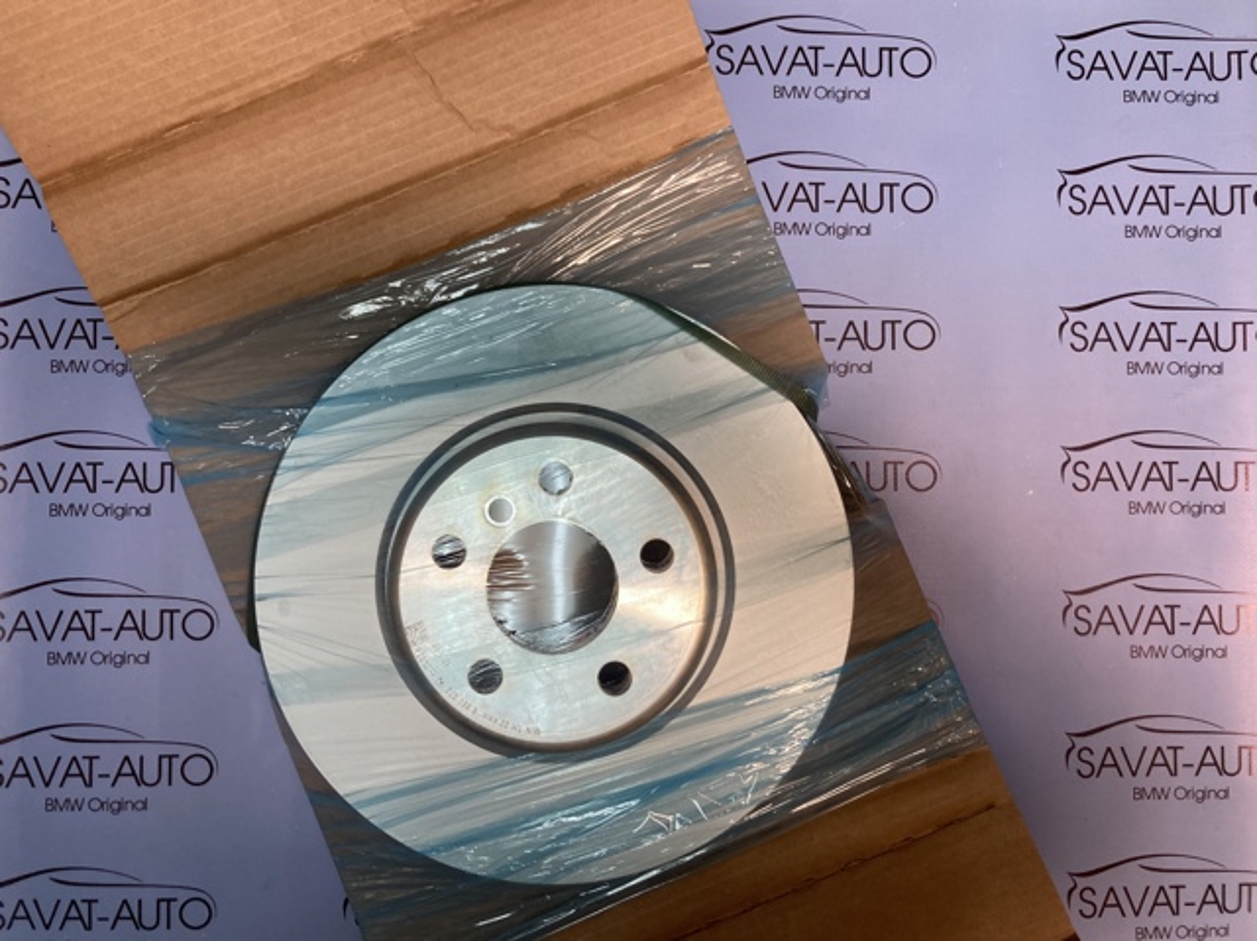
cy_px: 470
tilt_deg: -88.4
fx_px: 1016
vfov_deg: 49.7
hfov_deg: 63.5
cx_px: 628
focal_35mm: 28
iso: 64
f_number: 1.8
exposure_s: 1/50
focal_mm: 3.99
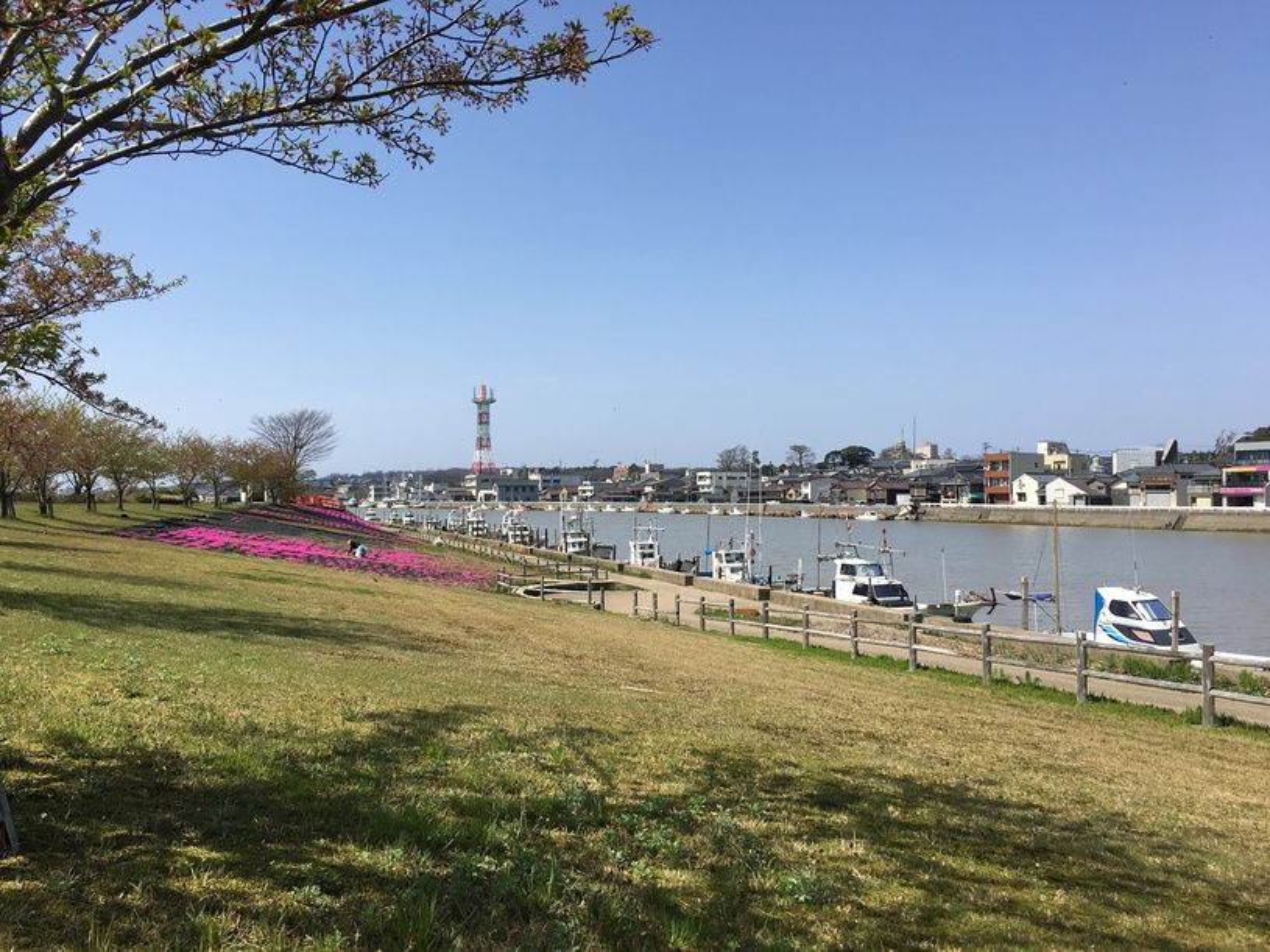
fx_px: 1064
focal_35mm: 29
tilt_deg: +1.2
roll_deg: +0.4
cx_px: 635
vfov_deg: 48.2
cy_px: 476
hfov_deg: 61.7
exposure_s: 1/1672
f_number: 2.2
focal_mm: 4.15
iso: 25
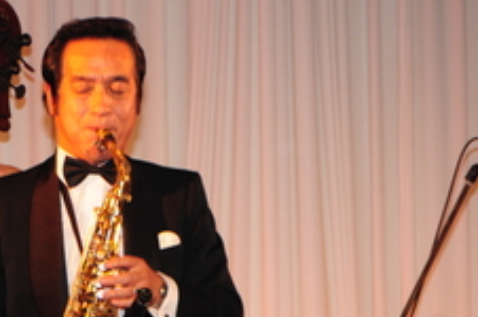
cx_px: 87
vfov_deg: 4.5
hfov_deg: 6.8
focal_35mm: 304
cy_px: 298
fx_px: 4031
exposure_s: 1/30
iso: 400
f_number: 5.6
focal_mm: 102
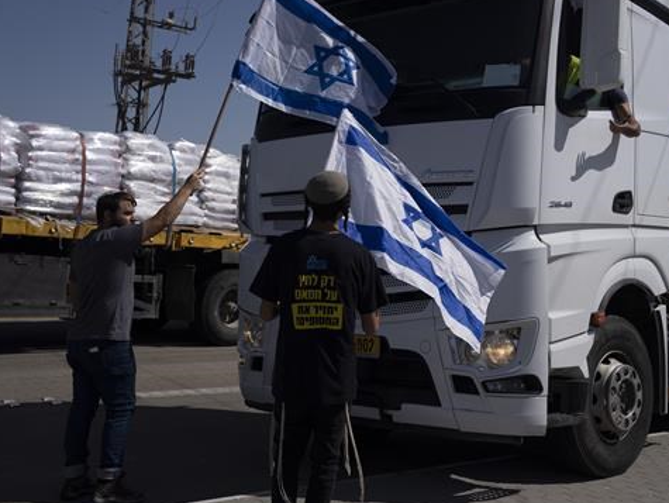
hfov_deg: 41.0
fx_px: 890
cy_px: 219
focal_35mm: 46
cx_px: 404
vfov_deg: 31.5
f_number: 7.1
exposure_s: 1/2000
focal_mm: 35
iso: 200
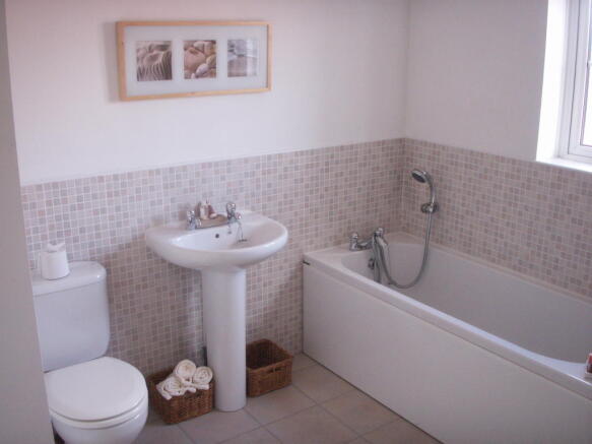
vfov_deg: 38.7
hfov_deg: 50.1
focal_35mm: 37
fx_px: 633
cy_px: 222
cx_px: 296
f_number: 3.5
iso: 125
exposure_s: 1/40
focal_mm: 7.7
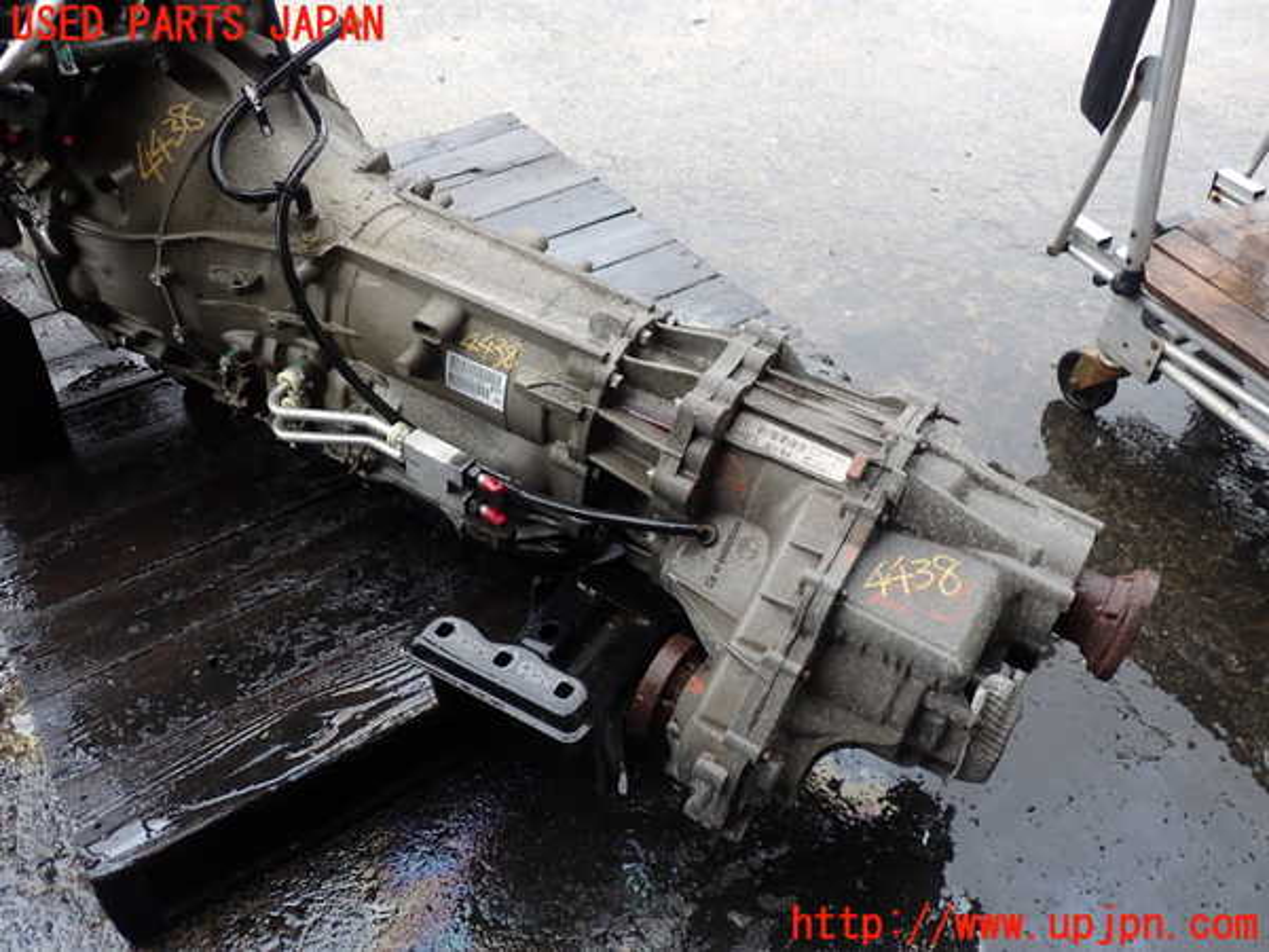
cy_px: 476
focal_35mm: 30
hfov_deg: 60.0
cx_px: 634
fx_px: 1100
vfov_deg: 46.8
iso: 100
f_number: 2.3
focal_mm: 5.4
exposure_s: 1/80
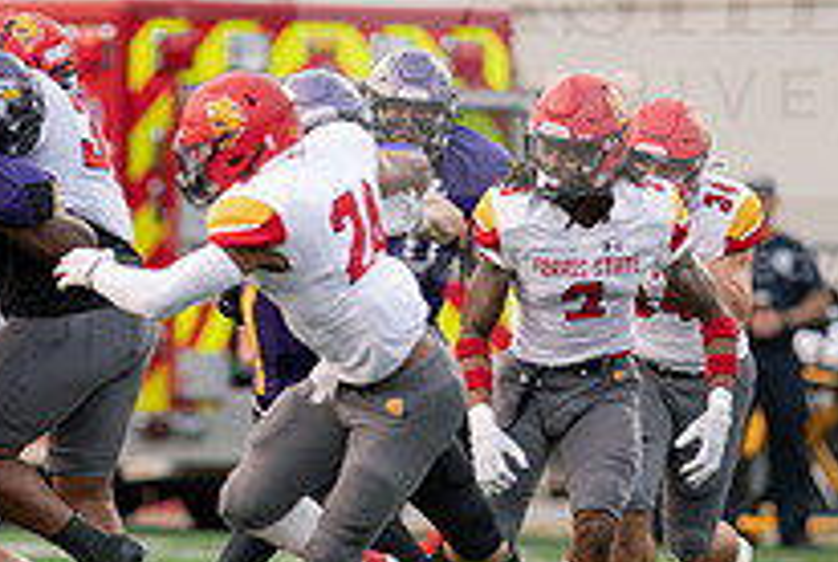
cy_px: 348
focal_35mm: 843
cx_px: 175
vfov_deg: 1.6
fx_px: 19651
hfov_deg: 2.4
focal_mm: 300
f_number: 2.8
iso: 1600
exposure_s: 1/1000
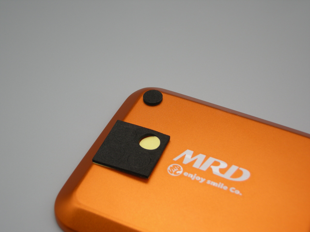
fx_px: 555
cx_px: 155
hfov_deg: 31.2
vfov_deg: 23.7
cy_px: 116
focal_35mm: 62
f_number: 3.5
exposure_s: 1/120
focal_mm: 12.9
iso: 64
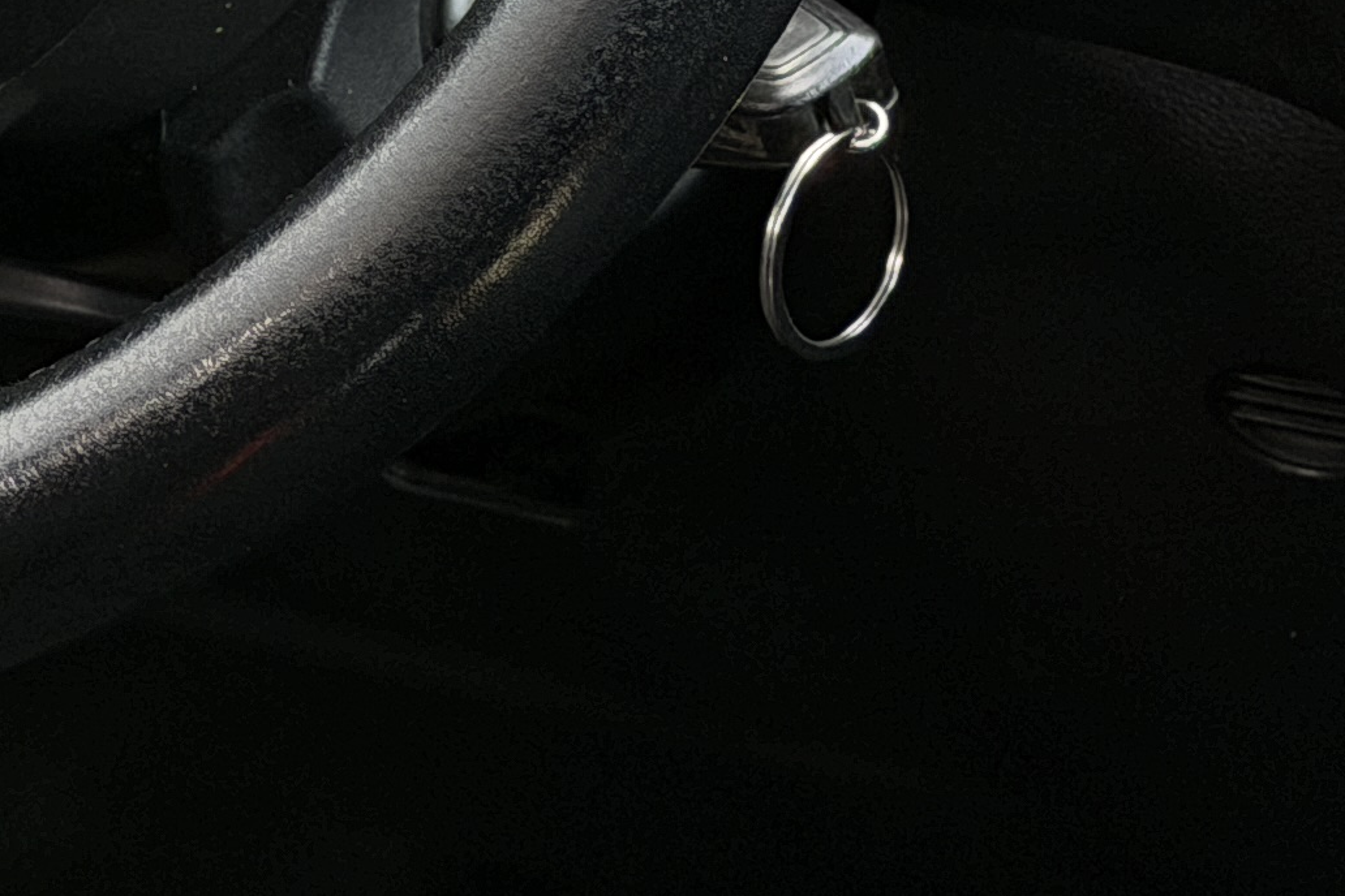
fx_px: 7285
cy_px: -443
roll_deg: -0.7
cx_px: -356
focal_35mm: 195
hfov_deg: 10.3
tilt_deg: -13.6
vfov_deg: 6.9
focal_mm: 6.76
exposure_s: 1/174
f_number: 1.78
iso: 125
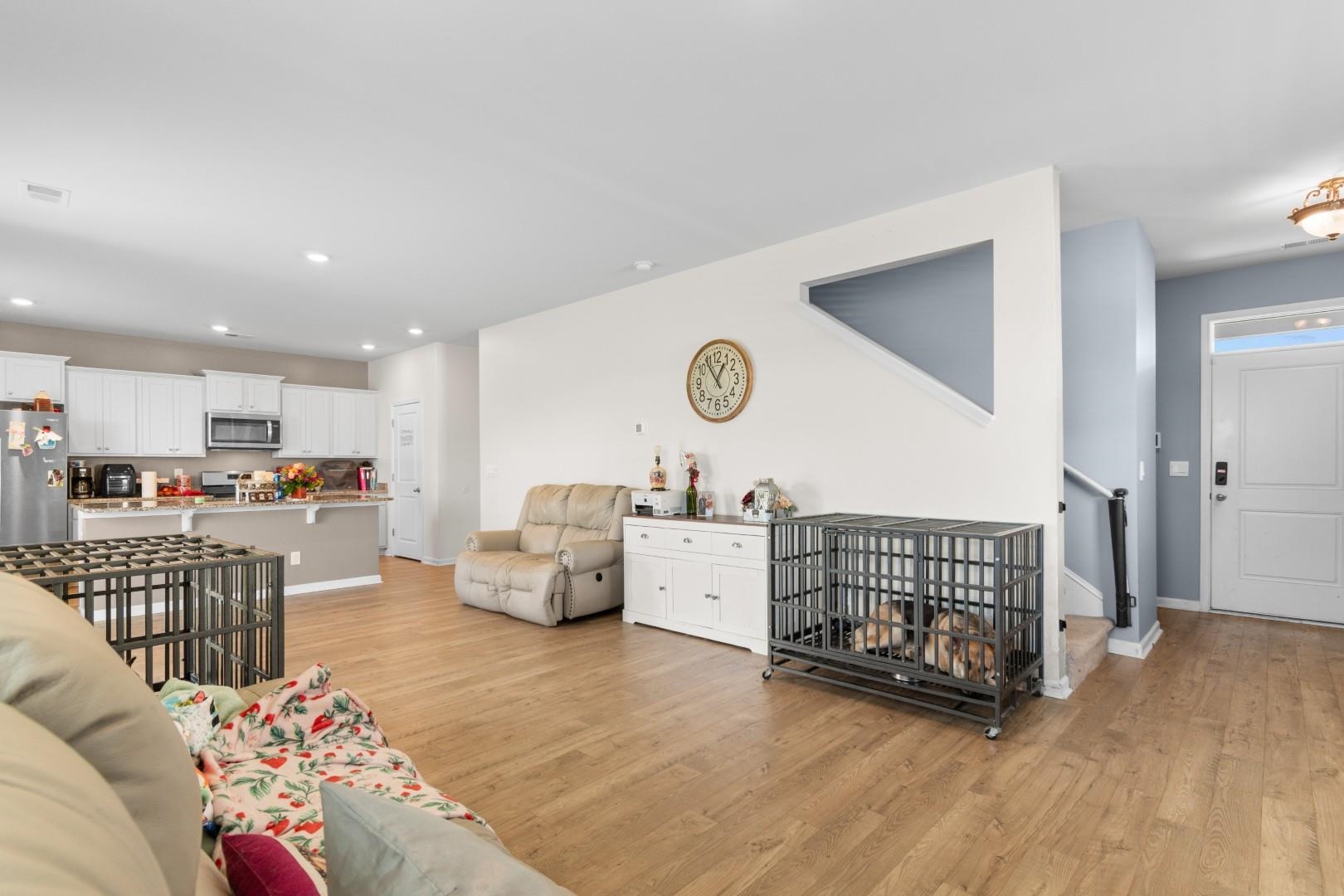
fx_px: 597
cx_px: 672
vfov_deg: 73.7
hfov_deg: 96.7
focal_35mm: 16
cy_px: 448
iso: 100
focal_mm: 11
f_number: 4.8
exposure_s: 1/5
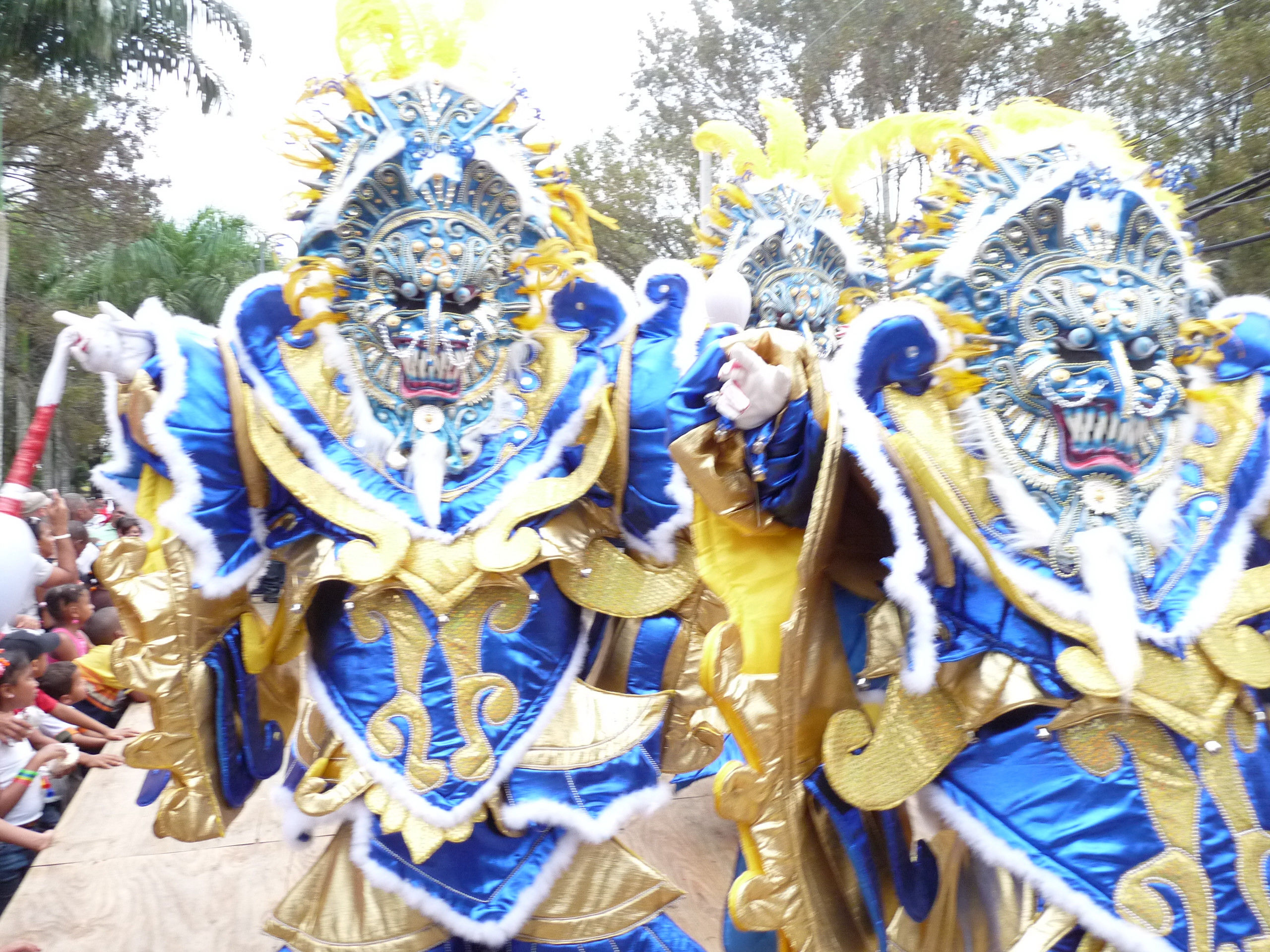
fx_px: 991
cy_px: 476
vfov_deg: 51.4
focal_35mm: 27
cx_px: 635
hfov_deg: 65.3
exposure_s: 1/60
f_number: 2.8
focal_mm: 4.8
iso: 250
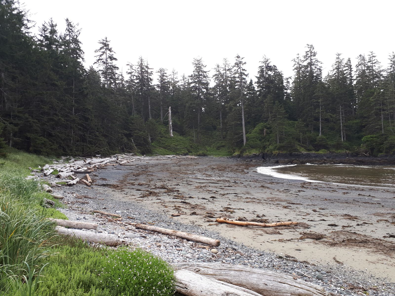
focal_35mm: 27
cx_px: 198
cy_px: 148
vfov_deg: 51.4
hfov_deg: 65.3
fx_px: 308
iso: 40
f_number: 1.9
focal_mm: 3.6
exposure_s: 1/405
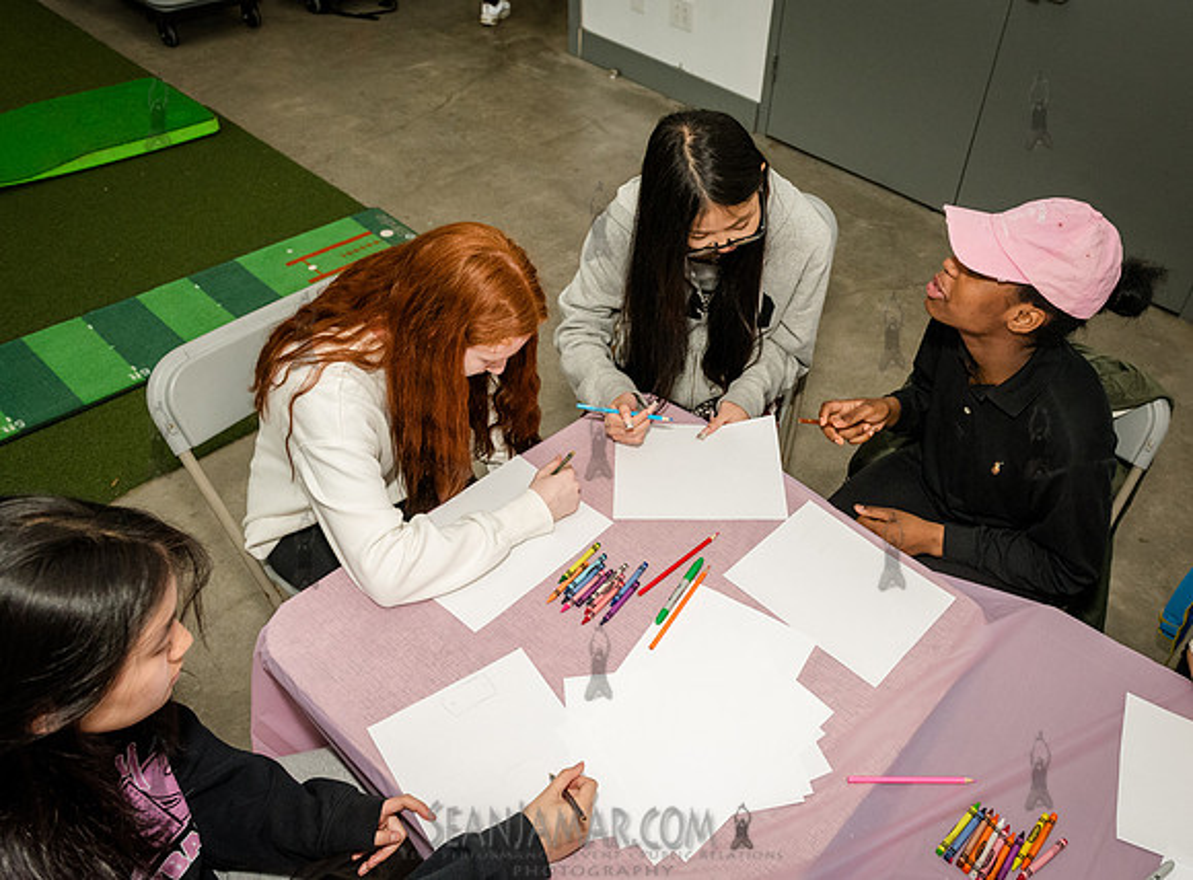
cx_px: 725
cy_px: 397
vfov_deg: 48.9
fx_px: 967
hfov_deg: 62.7
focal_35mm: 28
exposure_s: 1/200
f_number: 4
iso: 3200
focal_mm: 24
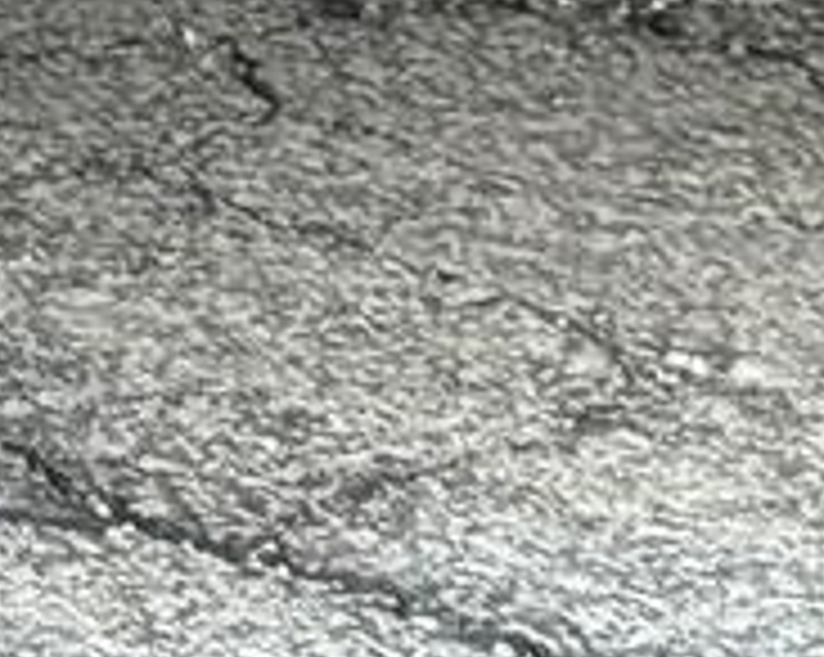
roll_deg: +0.7
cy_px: -1107
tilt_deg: -10.3
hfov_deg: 5.5
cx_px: -1653
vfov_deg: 4.6
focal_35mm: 328
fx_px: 7990
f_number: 1.78
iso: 100
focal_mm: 6.76
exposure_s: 1/105
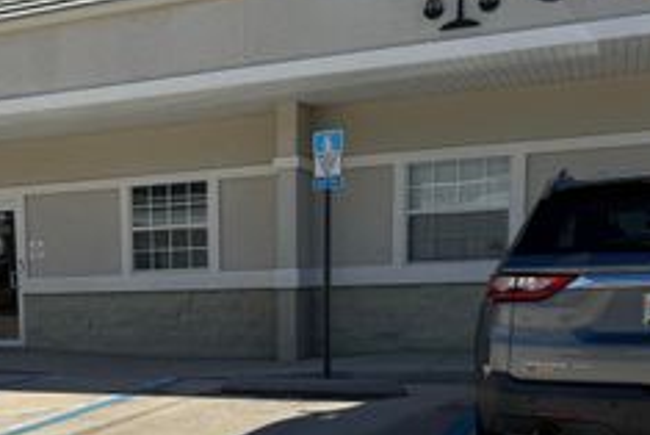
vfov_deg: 24.8
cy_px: 389
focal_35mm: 53
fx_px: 957
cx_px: 94
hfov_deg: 35.8
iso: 80
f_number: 1.78
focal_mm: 6.76
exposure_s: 1/7353
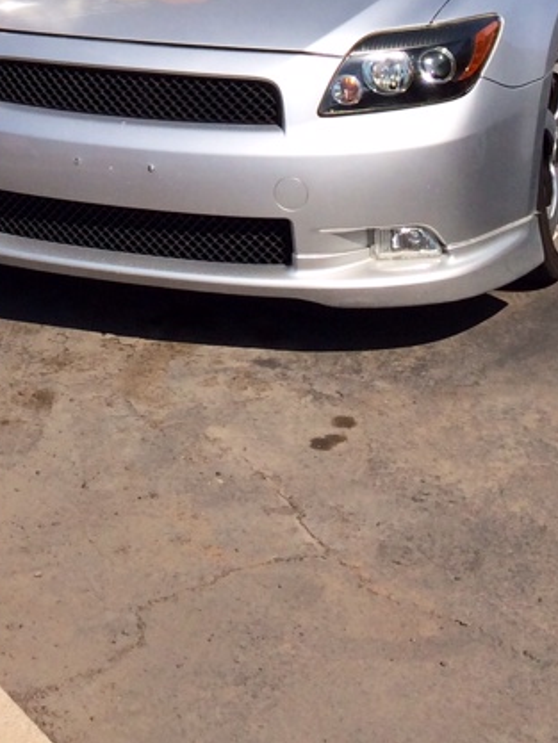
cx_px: 2
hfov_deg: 15.8
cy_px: -367
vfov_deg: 18.8
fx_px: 1976
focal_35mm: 92
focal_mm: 4.12
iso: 32
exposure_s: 1/2740
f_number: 2.2
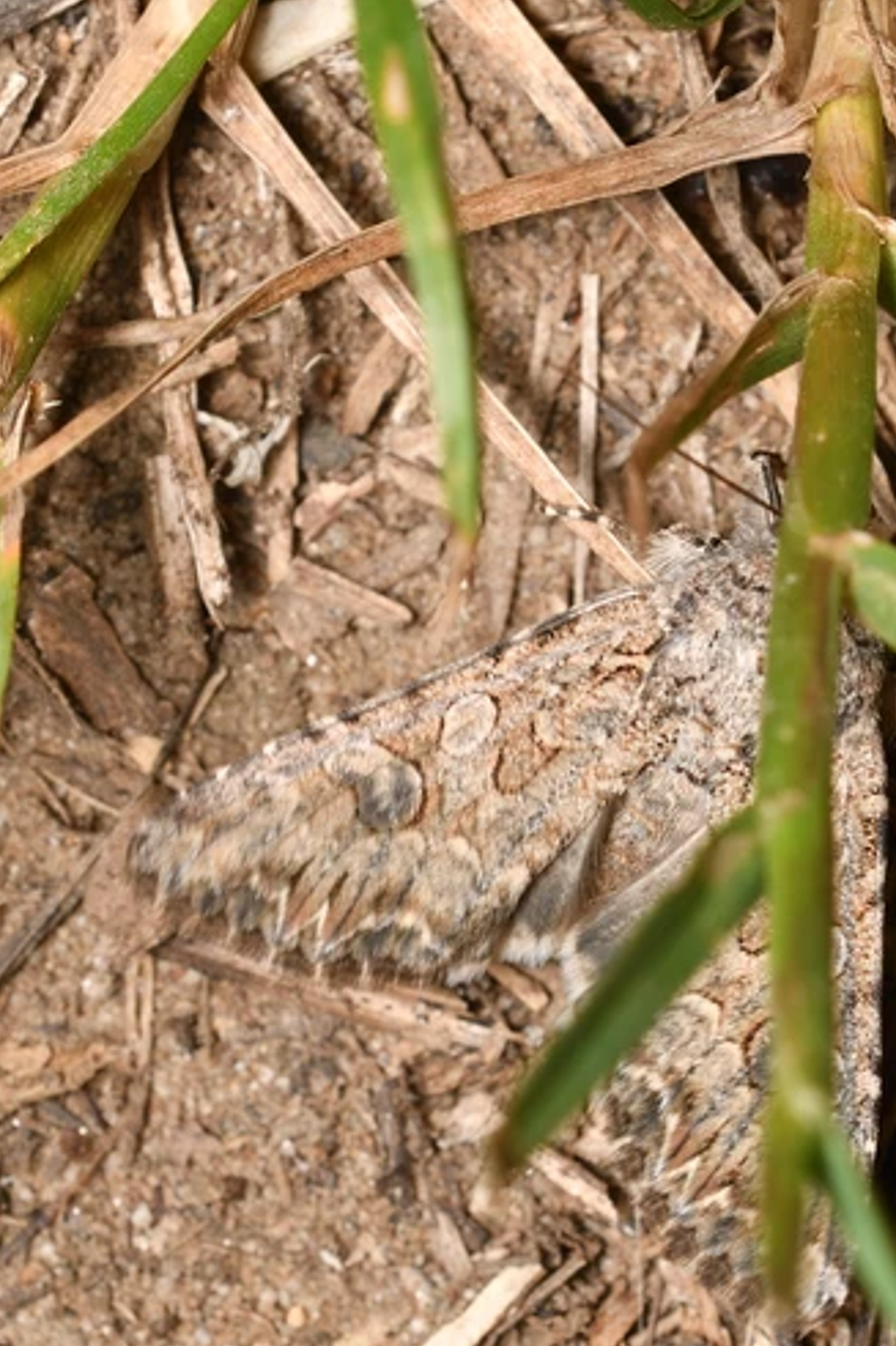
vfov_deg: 7.0
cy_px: 850
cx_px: 556
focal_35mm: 293
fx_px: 10946
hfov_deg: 4.7
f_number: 10
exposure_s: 1/250
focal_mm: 150
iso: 100
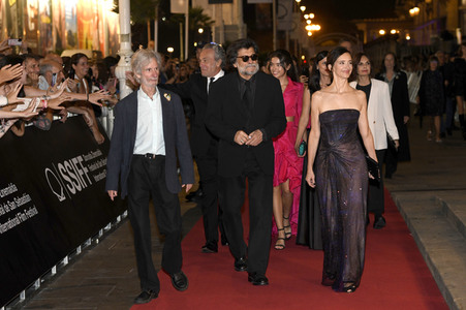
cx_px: 233
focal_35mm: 90
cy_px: 155
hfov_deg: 22.6
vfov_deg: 15.2
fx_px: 1164
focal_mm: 90
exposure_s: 1/160
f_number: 5
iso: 1600
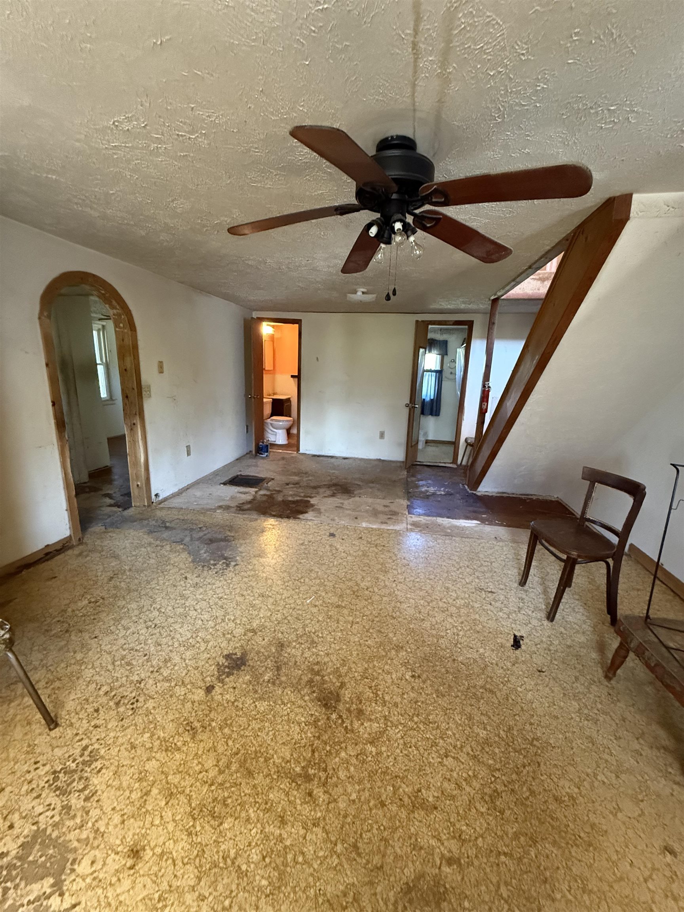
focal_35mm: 14
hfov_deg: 85.7
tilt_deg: -12.3
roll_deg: -2.2
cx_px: 342
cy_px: 456
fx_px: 369
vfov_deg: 102.1
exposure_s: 1/60
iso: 1250
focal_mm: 2.22
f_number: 2.2
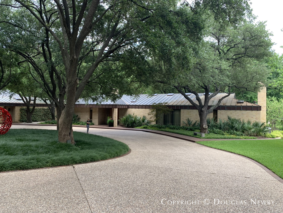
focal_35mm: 26
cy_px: 106
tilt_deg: +1.5
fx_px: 213
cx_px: 142
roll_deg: -2.1
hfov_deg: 67.3
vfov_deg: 53.1
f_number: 1.8
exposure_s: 1/122
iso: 25
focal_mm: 4.25
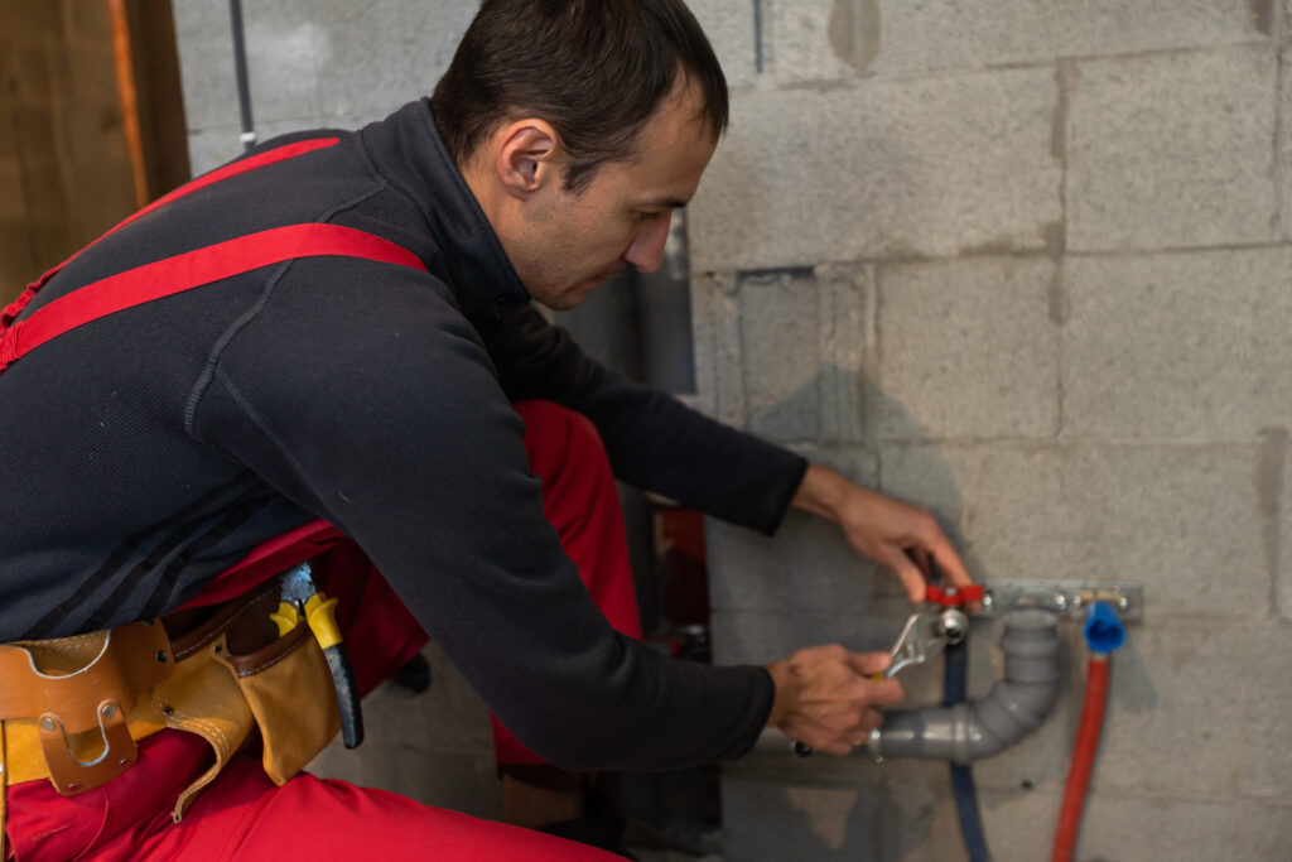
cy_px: 431
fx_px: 1256
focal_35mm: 35
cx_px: 646
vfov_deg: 37.9
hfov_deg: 54.4
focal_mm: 35
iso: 250
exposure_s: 1/100
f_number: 2.8
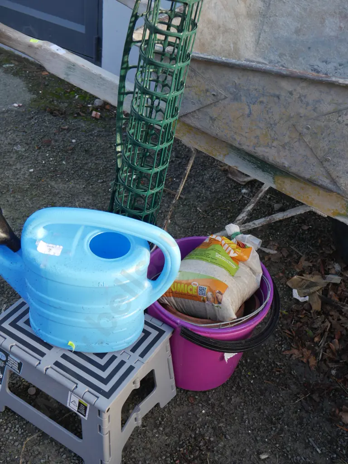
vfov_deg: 46.8
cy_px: 232
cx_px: 174
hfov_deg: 36.0
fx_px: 536
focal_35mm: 40
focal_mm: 20
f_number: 4.5
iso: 200
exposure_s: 1/100
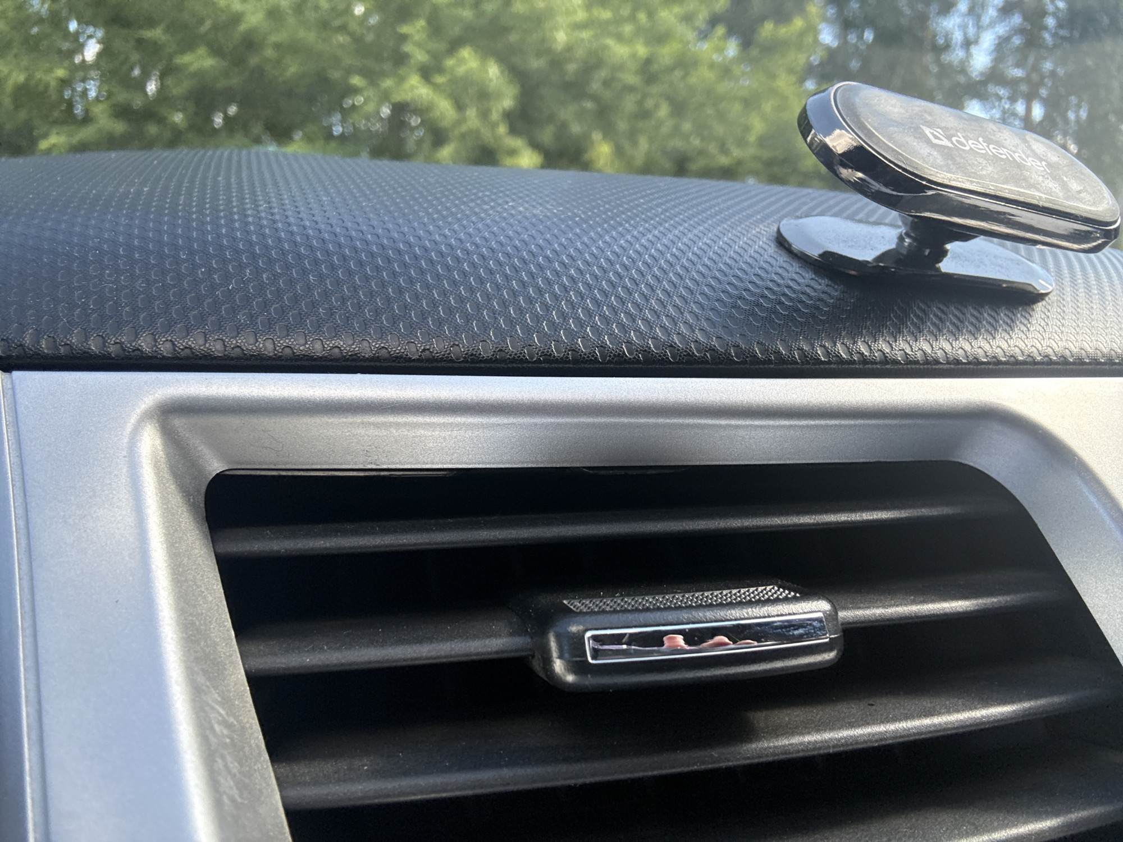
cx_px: 562
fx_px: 746
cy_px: 421
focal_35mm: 23
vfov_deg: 58.9
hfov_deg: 73.9
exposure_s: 1/190
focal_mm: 2.69
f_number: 1.9
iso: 40
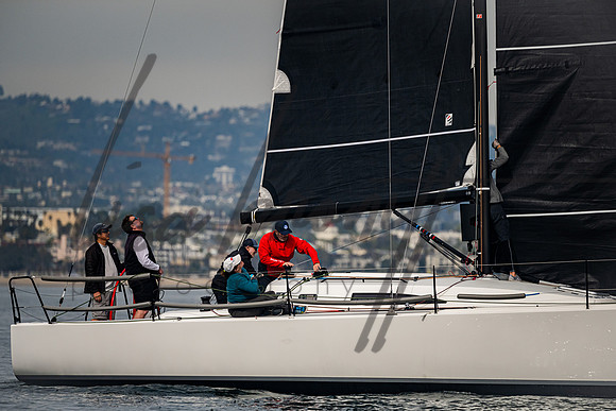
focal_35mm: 407
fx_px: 6964
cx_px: 308
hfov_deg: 5.1
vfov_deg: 3.4
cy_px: 206
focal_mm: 400
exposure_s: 1/6400
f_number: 5.6
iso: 400
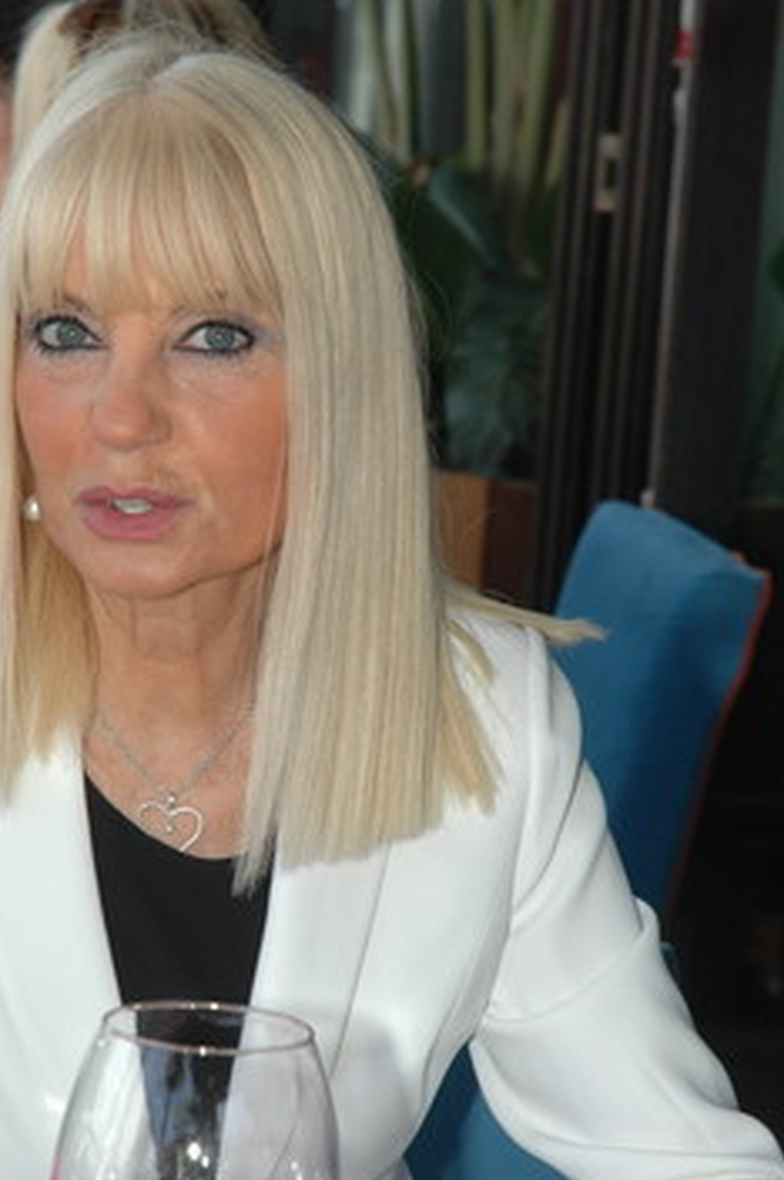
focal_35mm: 179
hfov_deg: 7.7
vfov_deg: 11.5
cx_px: 253
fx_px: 5858
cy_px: 687
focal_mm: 70
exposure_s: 1/160
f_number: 6.3
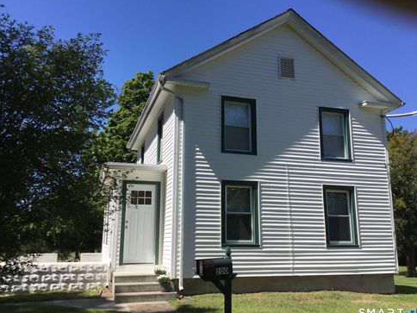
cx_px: 208
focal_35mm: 32
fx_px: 385
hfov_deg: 56.8
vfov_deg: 44.2
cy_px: 158
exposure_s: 1/1508
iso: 25
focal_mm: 3.3
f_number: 2.4
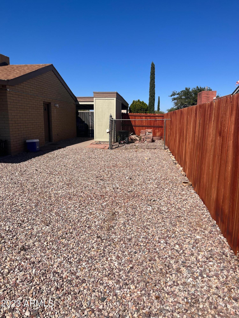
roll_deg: +0.1
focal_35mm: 26
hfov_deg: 53.1
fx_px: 239
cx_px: 120
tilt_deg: -9.2
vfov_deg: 67.3
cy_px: 159
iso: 50
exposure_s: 1/6173
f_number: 1.6
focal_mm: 5.1
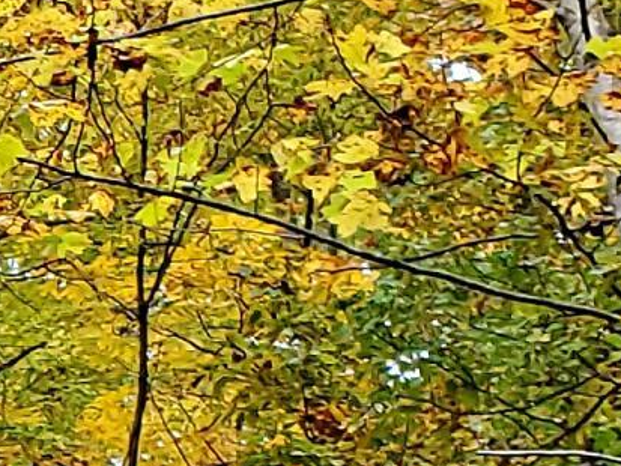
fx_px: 3392
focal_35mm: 189
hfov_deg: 9.0
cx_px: -1071
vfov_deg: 7.7
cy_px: 735
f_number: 2.4
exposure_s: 1/120
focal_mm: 4.3
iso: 100
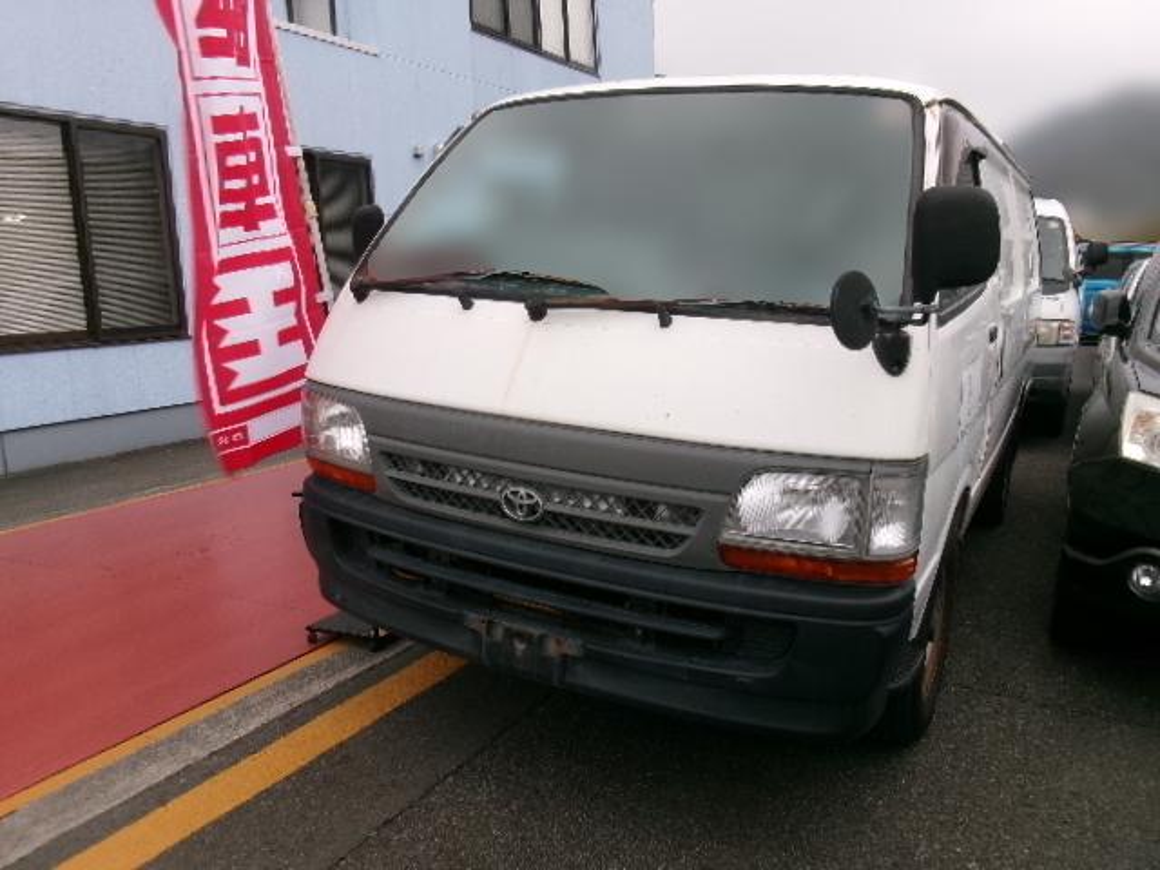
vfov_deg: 49.7
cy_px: 435
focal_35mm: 28
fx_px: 938
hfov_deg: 63.4
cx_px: 580
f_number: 3.9
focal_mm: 5.1
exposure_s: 1/70
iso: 100
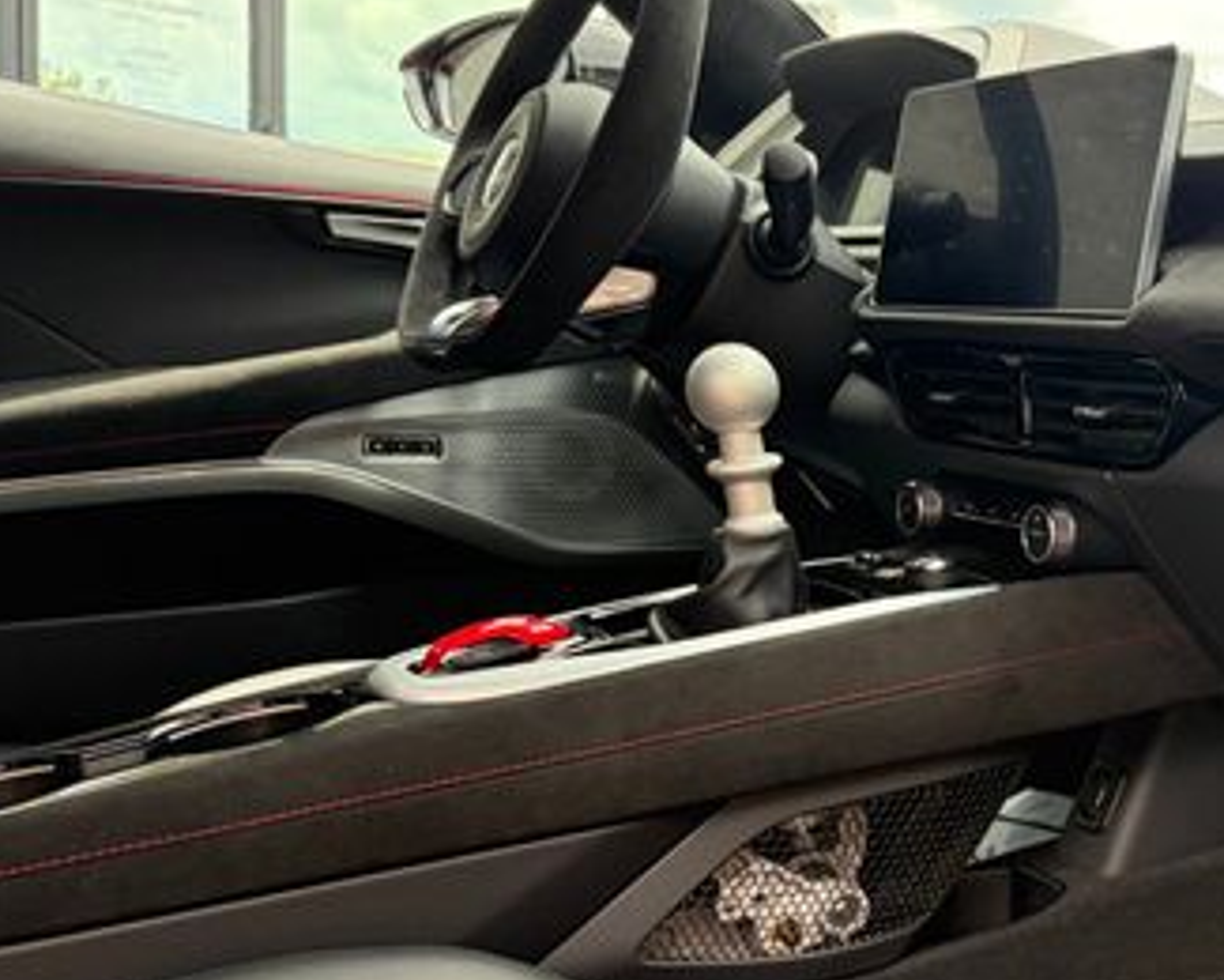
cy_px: 584
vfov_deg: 30.2
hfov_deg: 34.4
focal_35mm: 50
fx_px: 1811
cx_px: 1186
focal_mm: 5.96
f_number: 1.6
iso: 64
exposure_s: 1/189
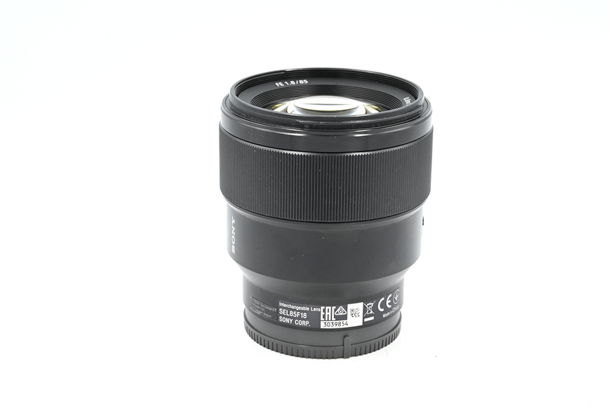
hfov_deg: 27.0
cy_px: 204
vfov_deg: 18.2
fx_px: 1271
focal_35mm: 75
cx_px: 305
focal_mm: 75
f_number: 16
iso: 200
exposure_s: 1/13
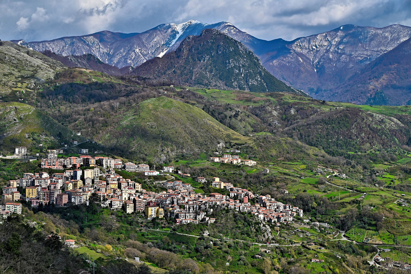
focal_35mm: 66
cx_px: 206
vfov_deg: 20.6
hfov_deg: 30.5
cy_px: 137
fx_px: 753
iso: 100
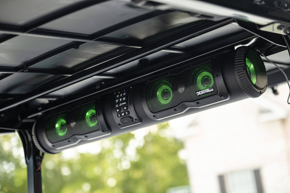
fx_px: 564
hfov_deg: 28.8
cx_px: 145
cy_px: 96
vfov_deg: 19.5
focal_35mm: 70
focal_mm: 70
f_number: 3.5
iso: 500
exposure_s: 1/60
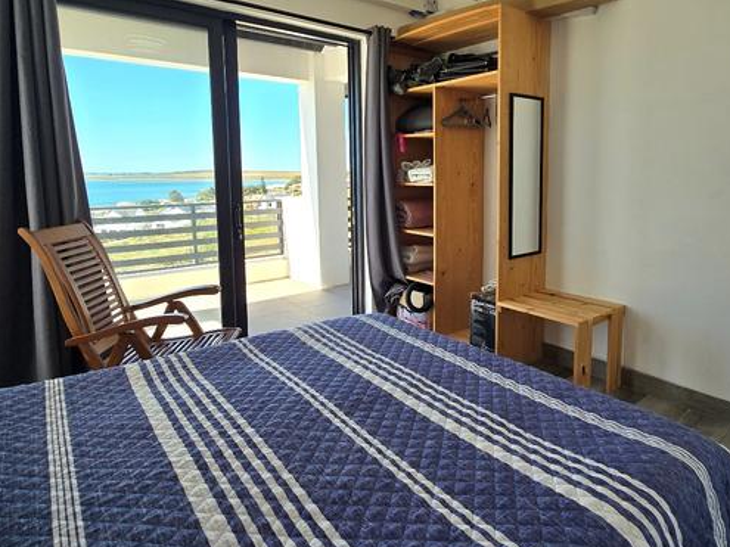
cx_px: 442
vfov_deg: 63.0
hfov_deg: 78.0
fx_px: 443
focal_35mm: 21
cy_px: 229
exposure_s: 1/500
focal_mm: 2.2
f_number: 2.2
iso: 50
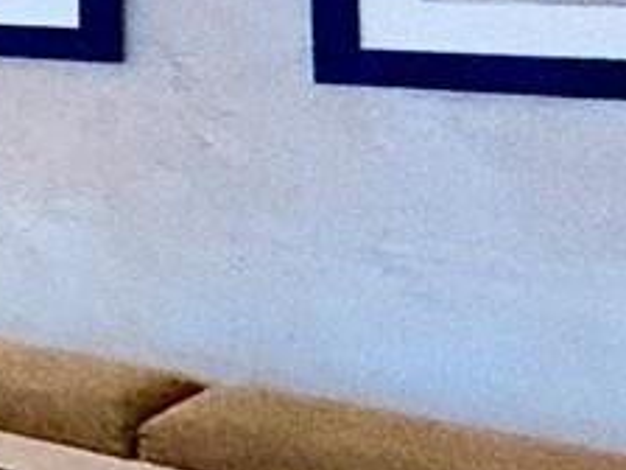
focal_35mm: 100
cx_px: -1160
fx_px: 1808
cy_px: -104
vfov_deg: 14.3
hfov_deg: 12.0
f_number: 2.2
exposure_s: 1/60
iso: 400
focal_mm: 2.22
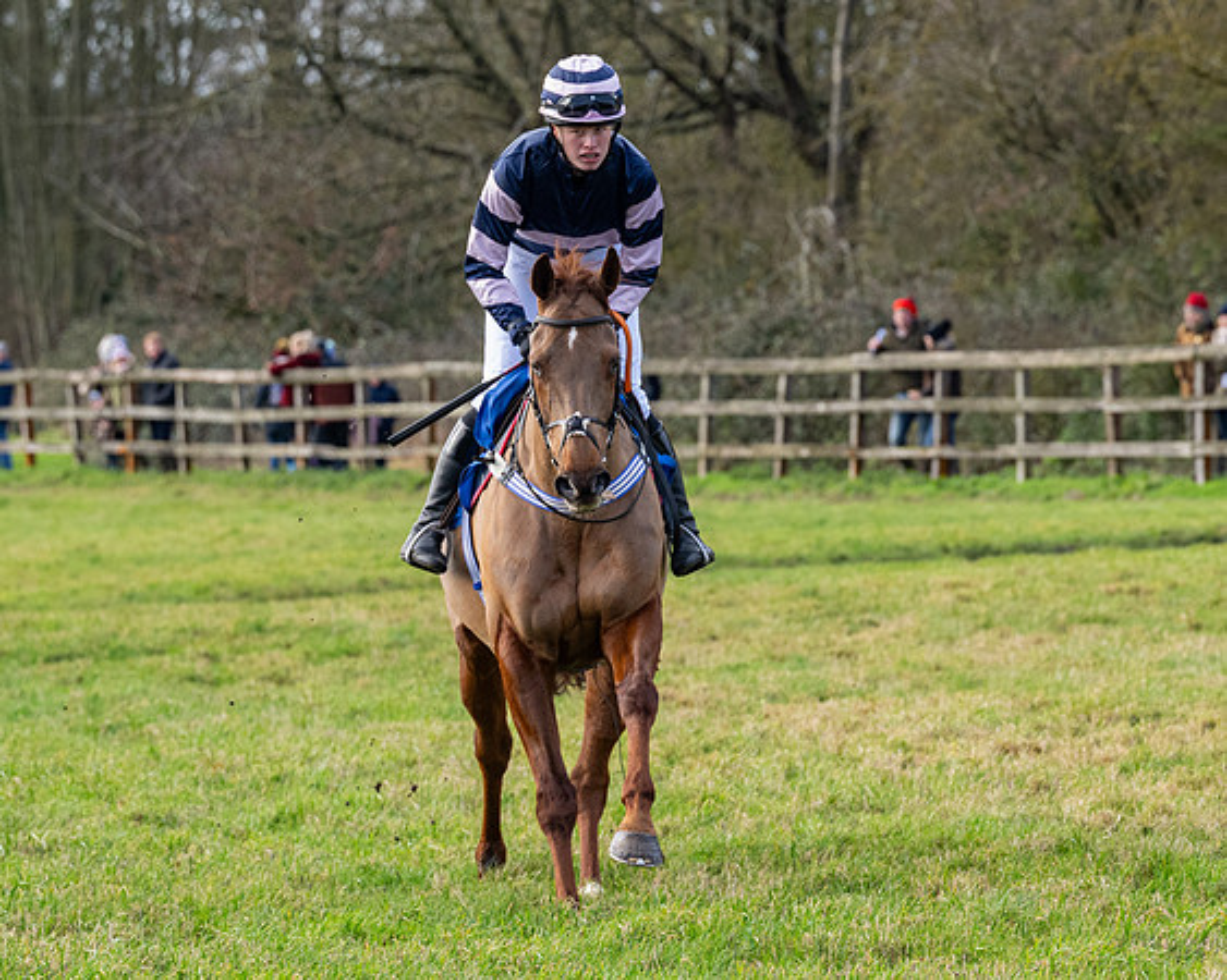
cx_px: 672
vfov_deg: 5.5
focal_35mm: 283
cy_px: 418
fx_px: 10264
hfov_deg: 6.8
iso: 800
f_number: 5
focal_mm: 130
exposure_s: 1/800
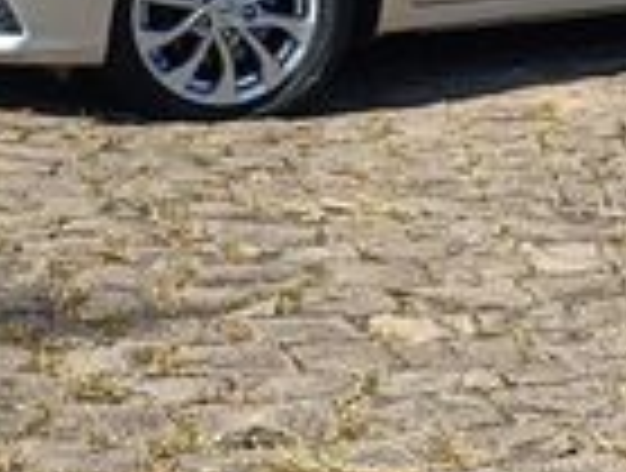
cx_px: 491
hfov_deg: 21.9
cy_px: -247
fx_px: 1596
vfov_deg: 15.5
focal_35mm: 88
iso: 54
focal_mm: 4.94
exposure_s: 1/928
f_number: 1.5
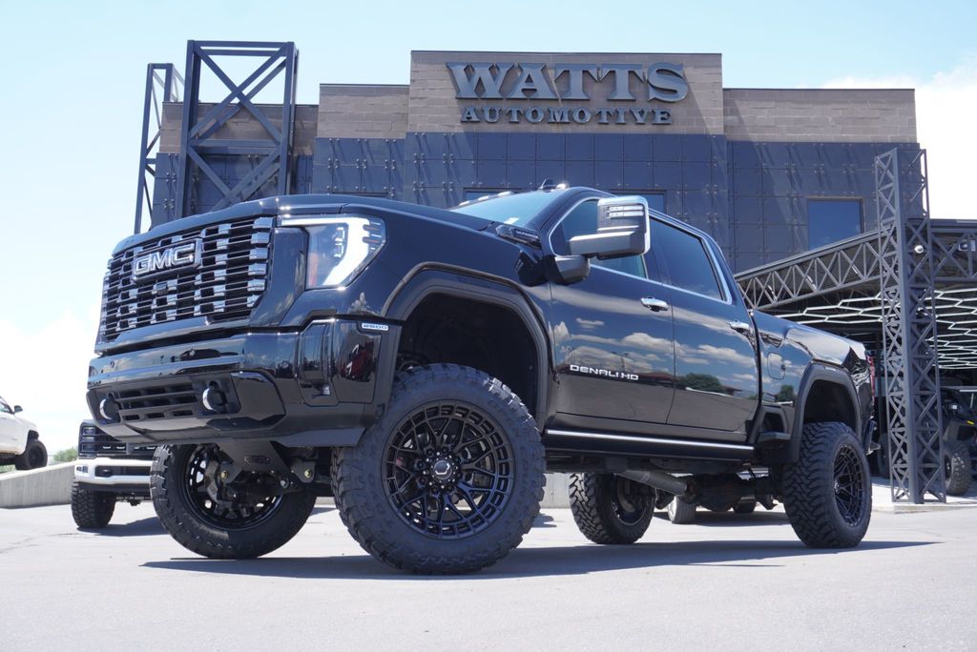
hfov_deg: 51.3
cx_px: 488
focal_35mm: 38
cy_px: 326
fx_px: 1018
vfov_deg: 35.5
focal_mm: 25
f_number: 6.3
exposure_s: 1/125
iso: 100
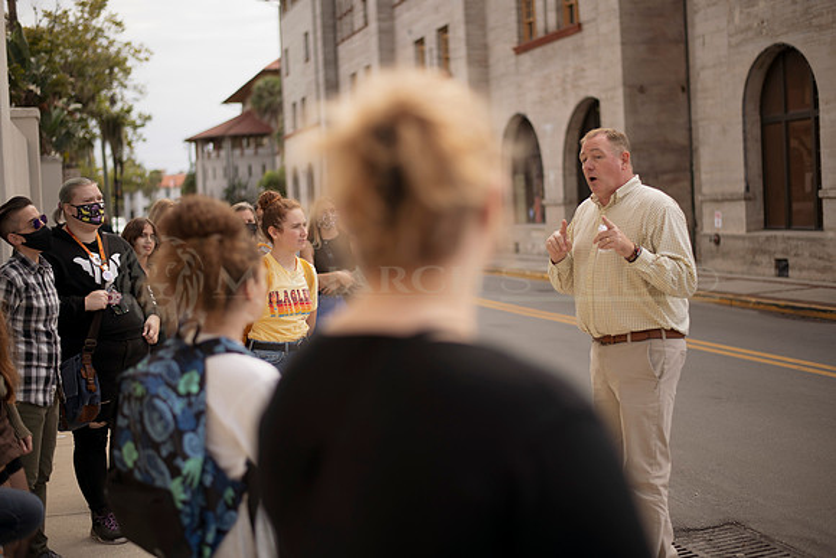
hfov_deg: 39.6
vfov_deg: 27.0
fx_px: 1161
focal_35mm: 50
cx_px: 418
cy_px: 279
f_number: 1.8
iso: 31
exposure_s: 1/1250
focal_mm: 50
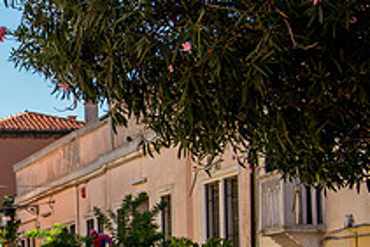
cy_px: 172
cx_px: -59
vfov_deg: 6.9
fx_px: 2057
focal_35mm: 200
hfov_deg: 10.1
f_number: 5.6
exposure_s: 1/1250
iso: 500
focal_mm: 68
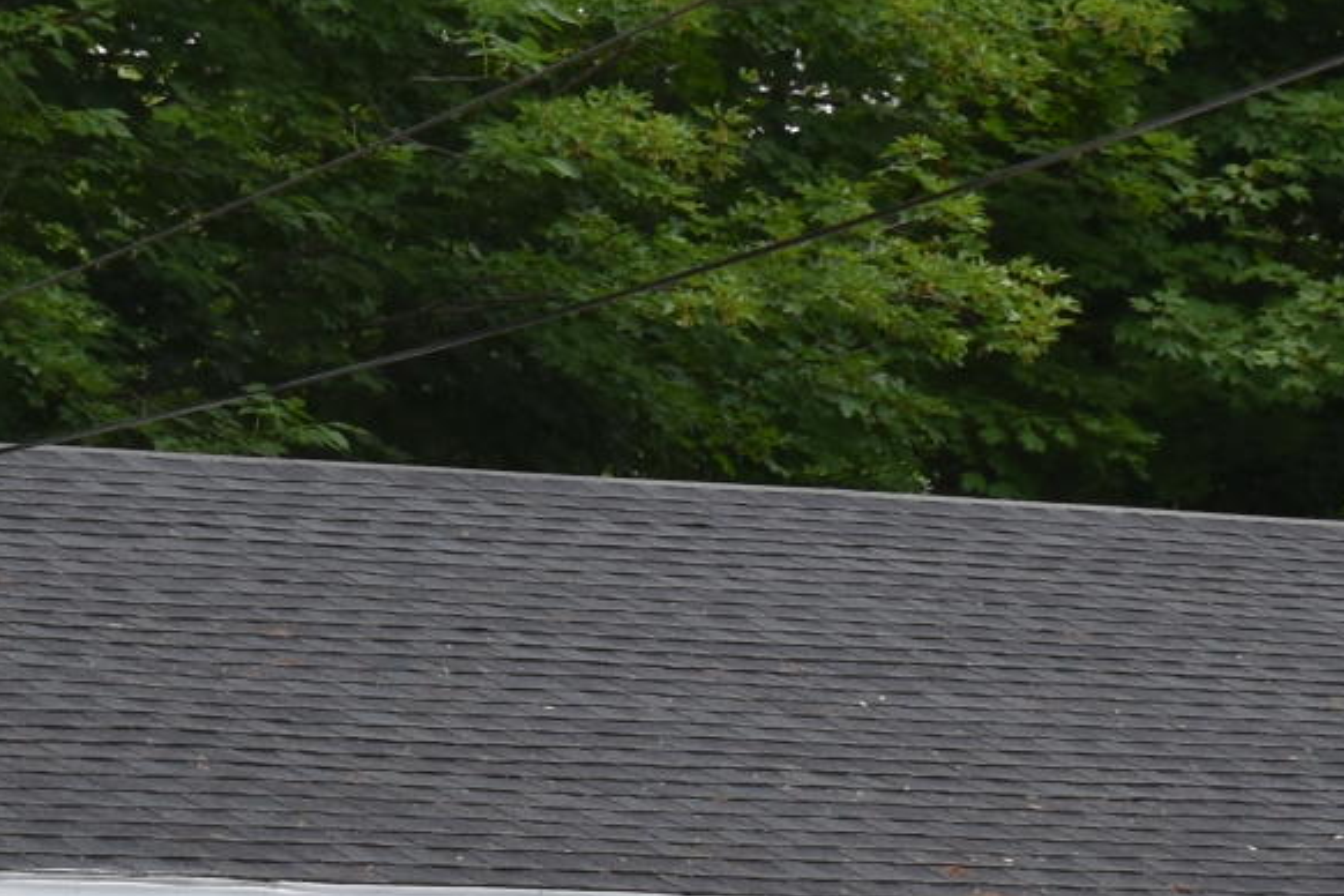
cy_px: 584
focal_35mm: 294
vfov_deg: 4.7
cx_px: 90
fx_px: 10975
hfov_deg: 7.0
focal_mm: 38
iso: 140
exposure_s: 1/200
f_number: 5
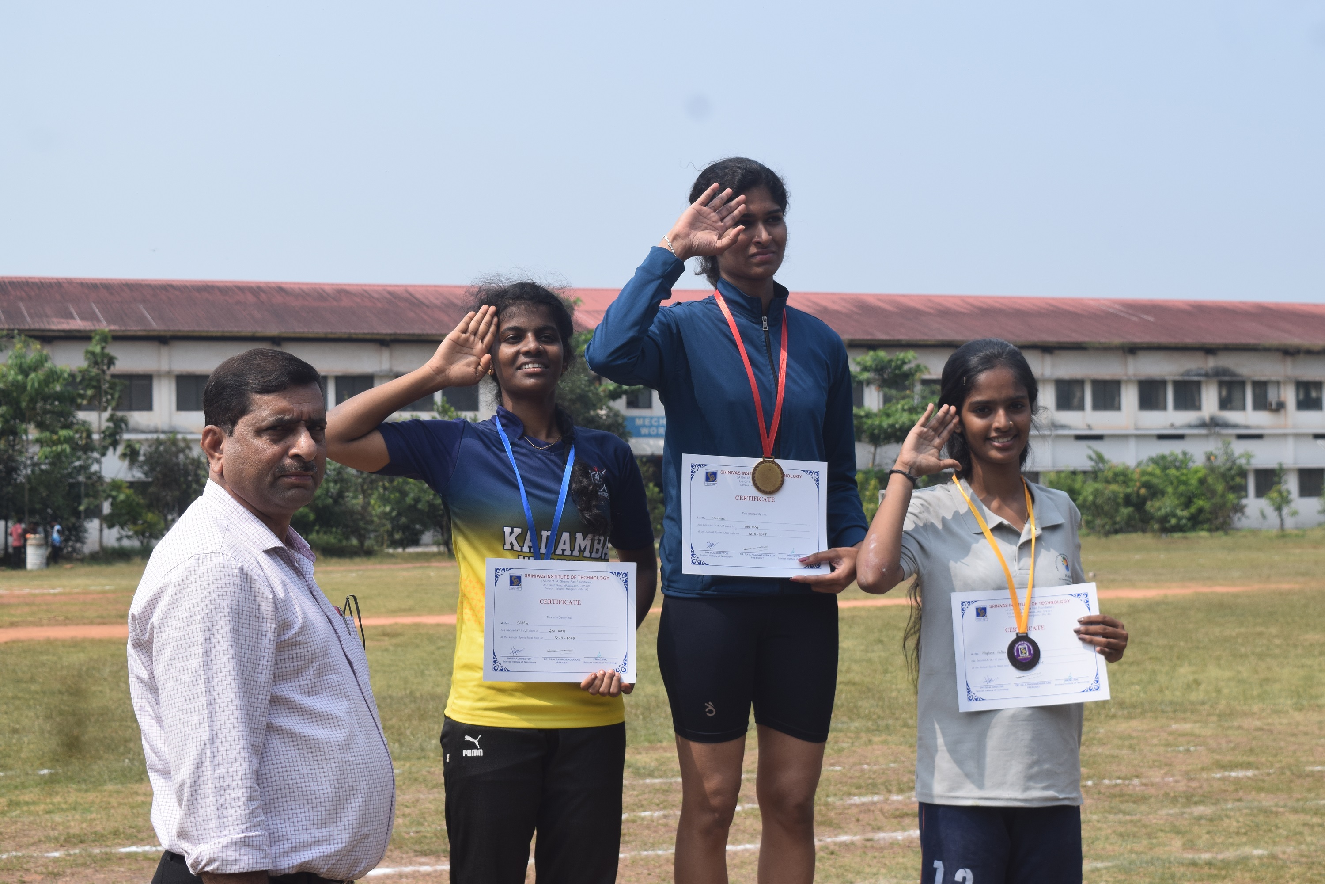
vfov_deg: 22.6
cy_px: 442
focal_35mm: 60
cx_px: 662
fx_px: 2208
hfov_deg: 33.4
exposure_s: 1/500
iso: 200
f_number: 8
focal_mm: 40
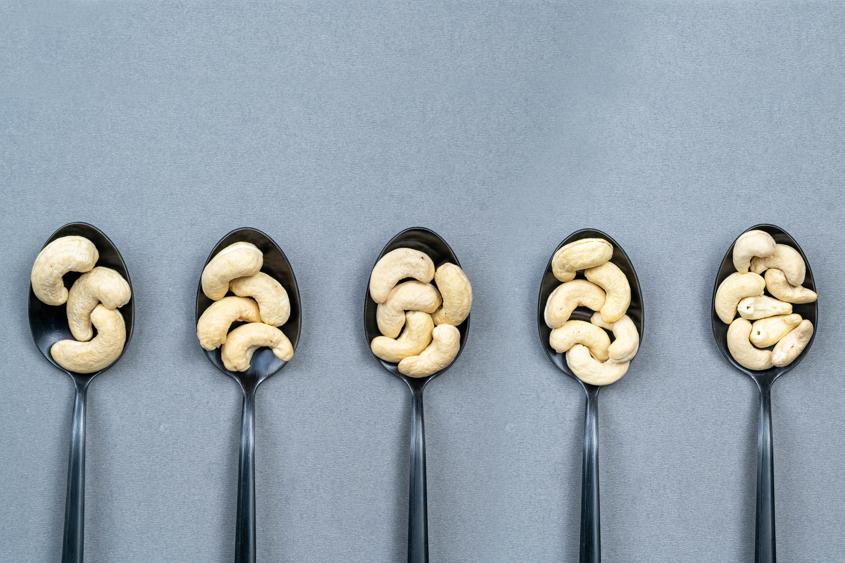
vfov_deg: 16.1
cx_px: 422
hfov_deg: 23.9
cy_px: 282
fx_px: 1995
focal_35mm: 85
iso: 250
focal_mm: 85
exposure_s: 1/60
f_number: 5.6
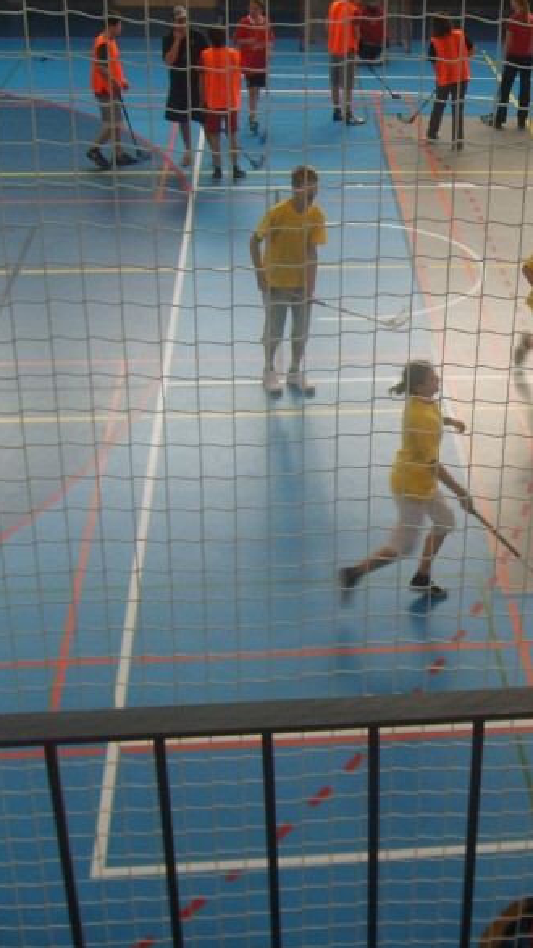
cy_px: 468
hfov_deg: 22.3
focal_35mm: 52
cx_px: 509
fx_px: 1307
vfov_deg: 39.9
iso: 50
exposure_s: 1/45
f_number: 2.8
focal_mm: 5.8
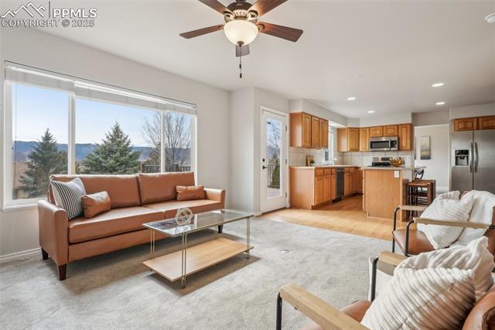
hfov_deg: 95.0
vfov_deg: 72.0
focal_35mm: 16
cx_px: 248
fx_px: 227
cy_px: 165
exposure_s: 1/30
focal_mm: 11
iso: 125
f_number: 8
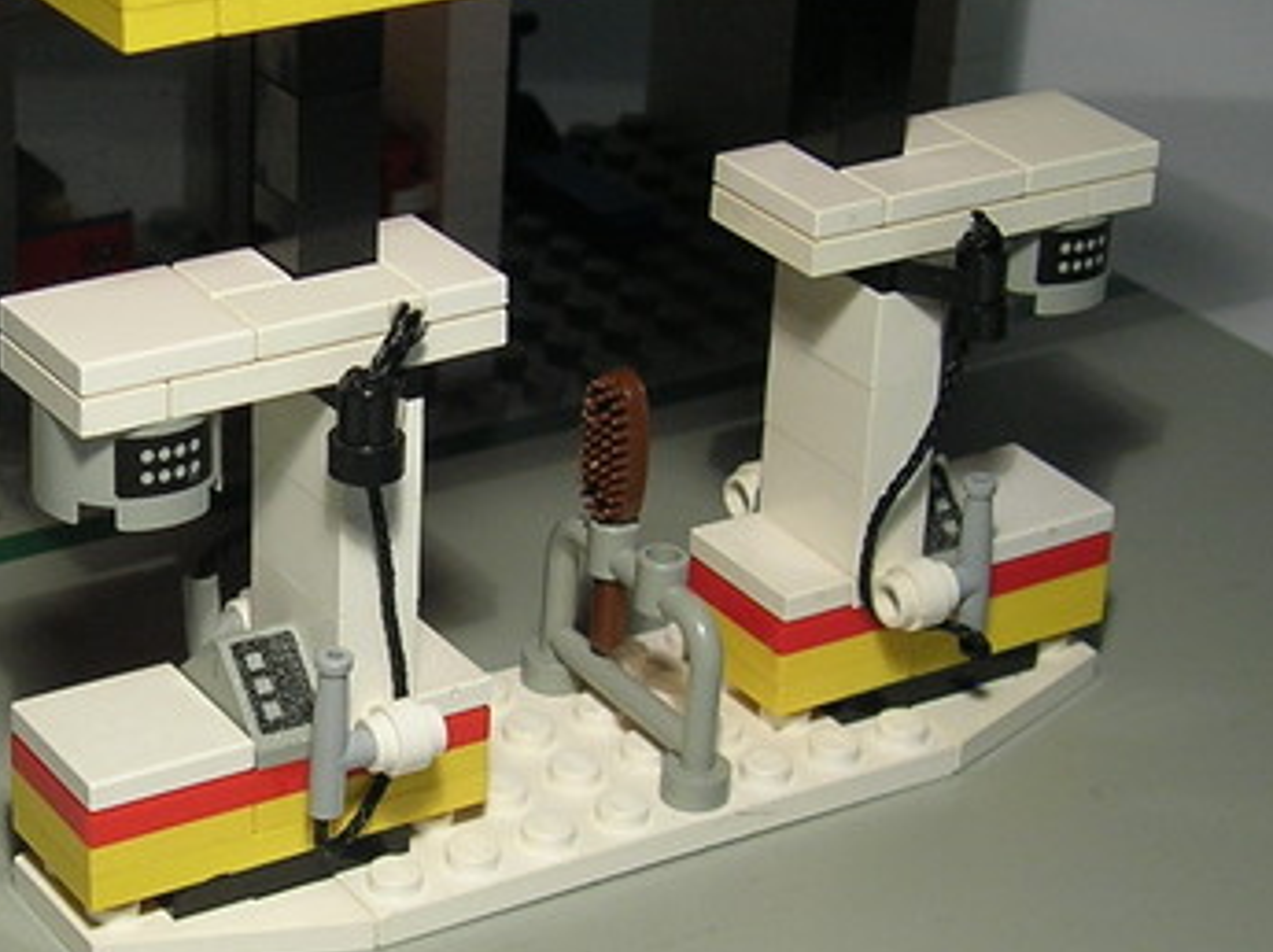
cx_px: 299
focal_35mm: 94
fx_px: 3453
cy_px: 541
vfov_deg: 15.7
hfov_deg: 20.7
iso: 50
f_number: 2.9
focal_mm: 6
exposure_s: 1/42.3
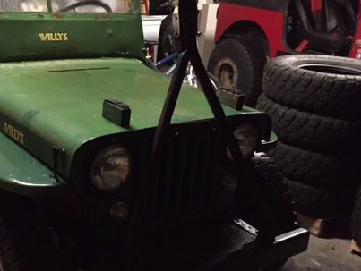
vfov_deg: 31.5
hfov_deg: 40.3
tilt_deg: -20.3
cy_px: 148
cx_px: 99
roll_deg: -2.9
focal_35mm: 46
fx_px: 480
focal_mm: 4.15
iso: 400
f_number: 2.2
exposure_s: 1/15
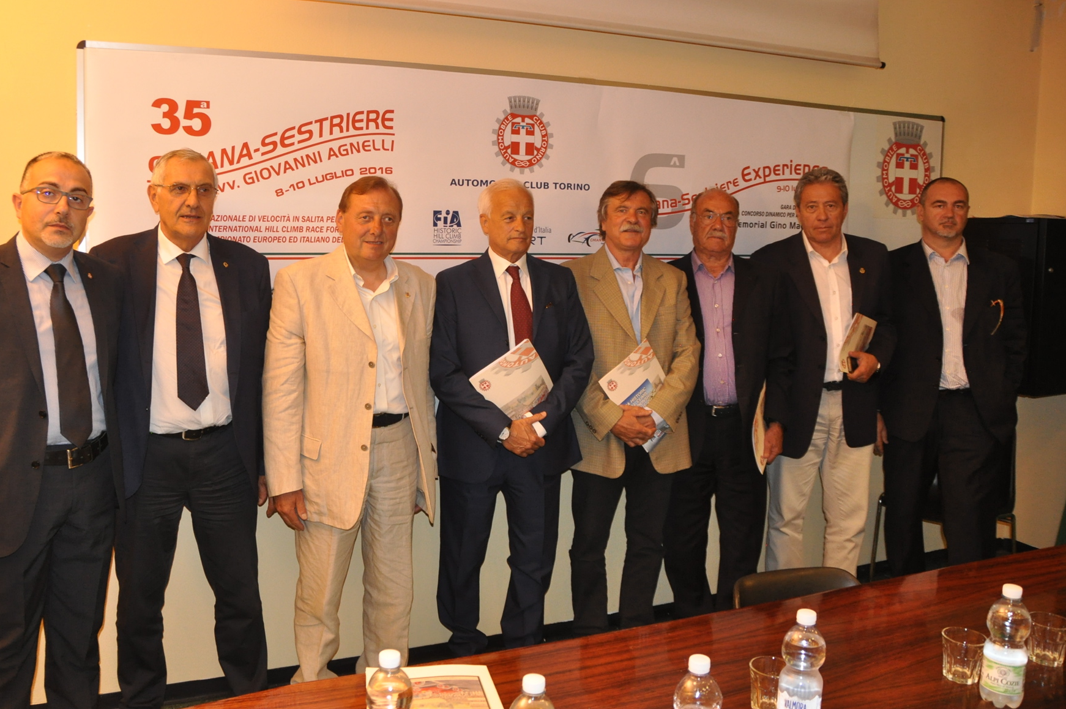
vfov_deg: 42.2
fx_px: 917
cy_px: 324
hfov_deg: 60.1
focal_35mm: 31
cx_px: 461
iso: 1000
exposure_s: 1/60
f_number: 4.5
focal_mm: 18
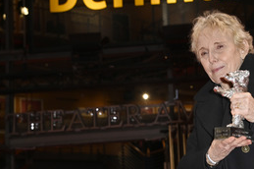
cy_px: 89
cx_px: 175
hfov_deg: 18.9
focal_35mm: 108
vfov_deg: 12.6
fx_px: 761
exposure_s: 1/250
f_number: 5.6
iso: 1250
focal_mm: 62
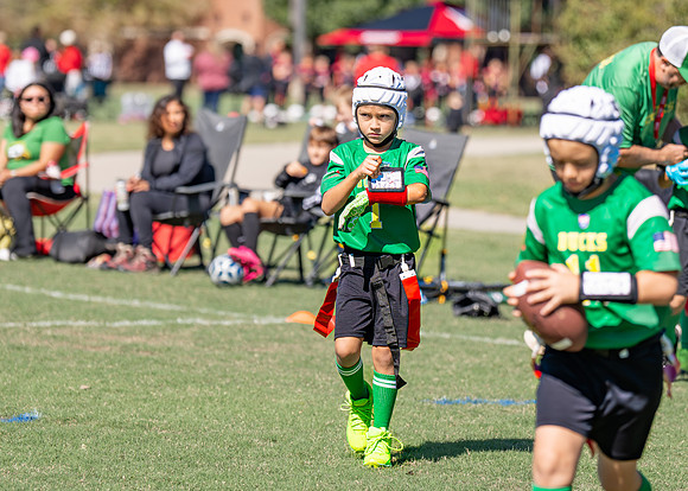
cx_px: 369
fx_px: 4548
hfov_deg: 8.6
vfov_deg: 6.2
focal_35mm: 233
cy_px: 173
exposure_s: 1/4000
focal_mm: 129
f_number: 2.8
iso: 200
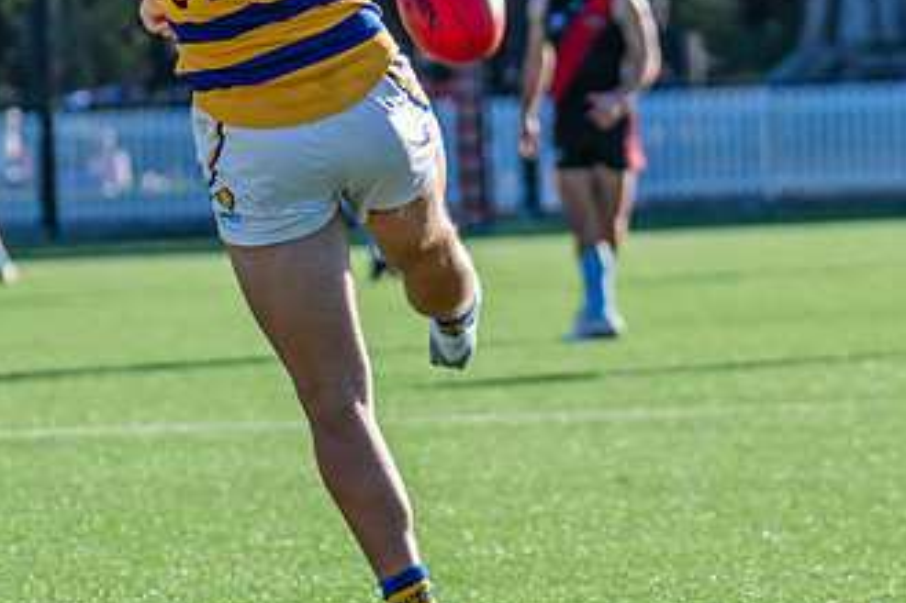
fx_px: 11218
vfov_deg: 3.1
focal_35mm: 446
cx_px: 347
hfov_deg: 4.6
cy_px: 161
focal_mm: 240
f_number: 7.1
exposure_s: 1/1250
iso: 800
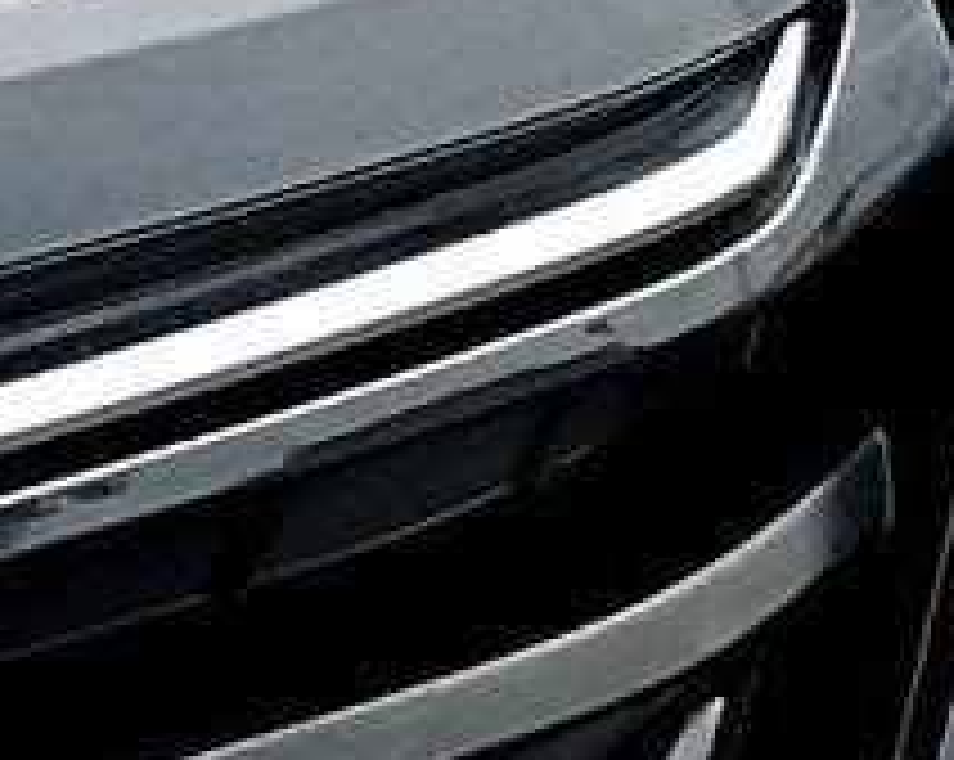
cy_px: 1201
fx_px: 6034
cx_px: -1948
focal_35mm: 214
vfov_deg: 7.1
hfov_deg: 7.8
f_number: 1.8
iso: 25
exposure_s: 1/1377
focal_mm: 3
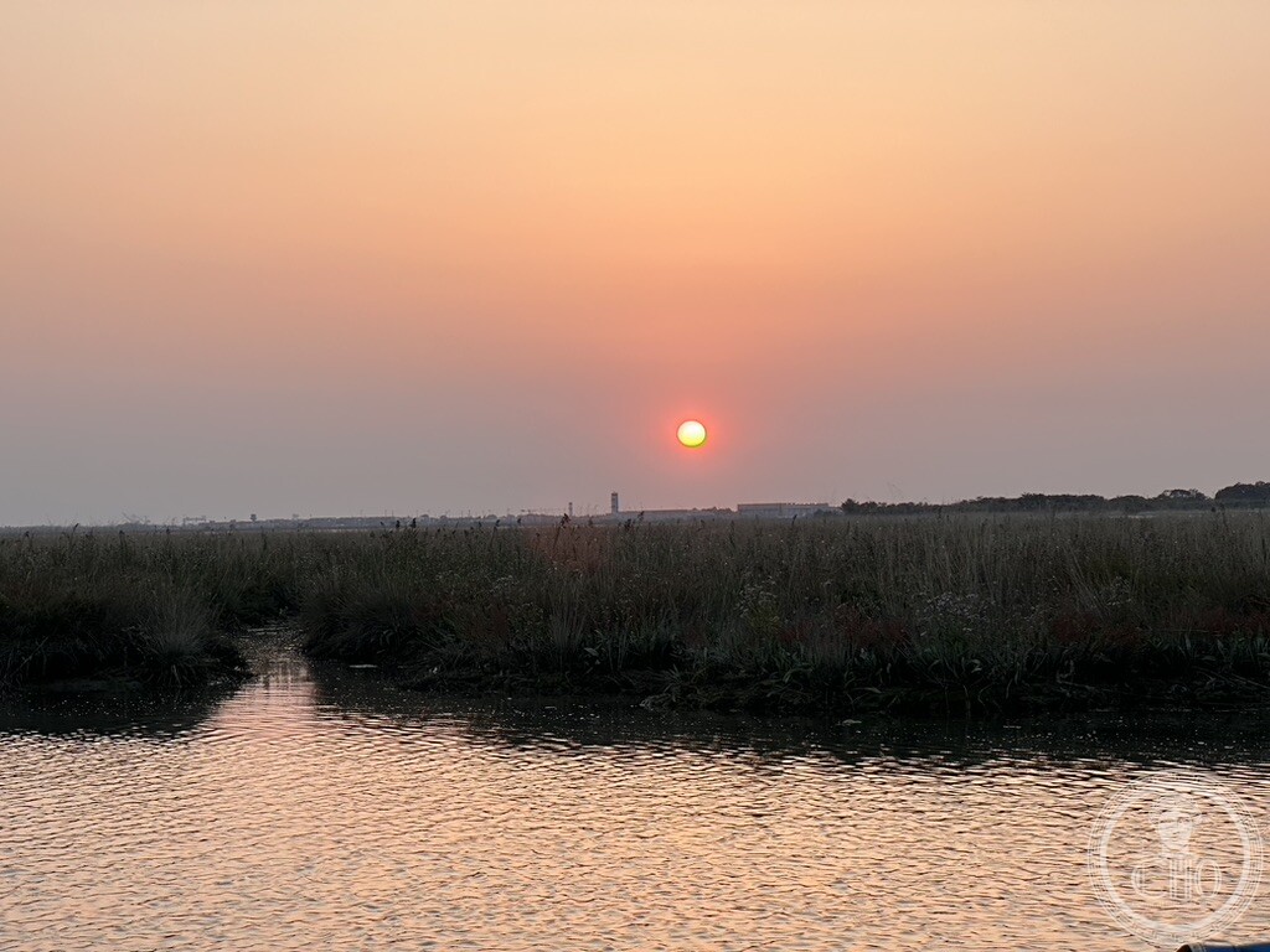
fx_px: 2825
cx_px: 635
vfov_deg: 19.1
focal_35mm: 77
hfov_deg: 25.3
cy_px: 476
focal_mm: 9
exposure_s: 1/172
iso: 32
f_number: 2.8
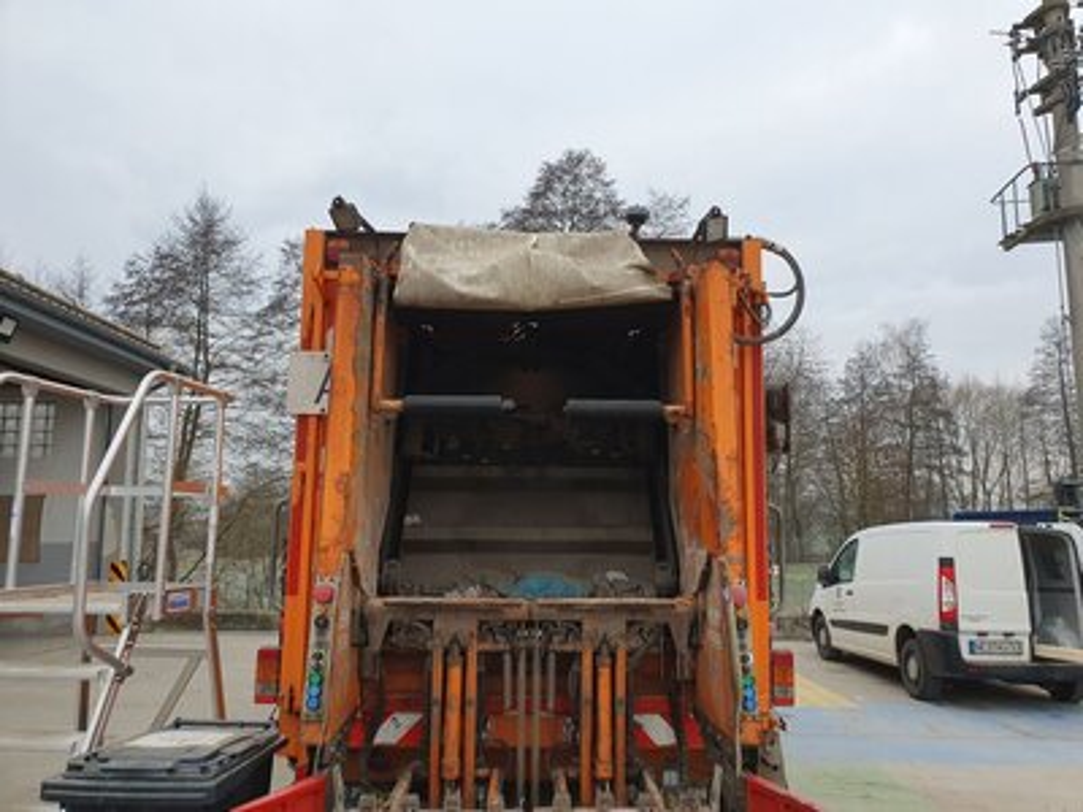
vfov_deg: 53.1
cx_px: 542
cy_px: 406
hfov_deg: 67.3
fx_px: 813
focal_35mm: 26
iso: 50
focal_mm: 4.32
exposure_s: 1/184
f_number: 2.4
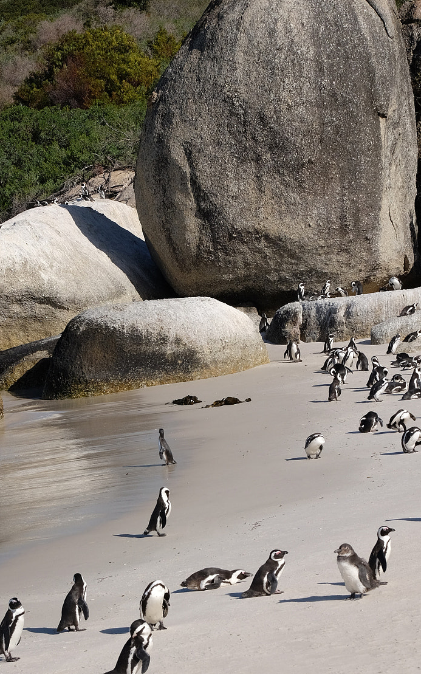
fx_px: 2240
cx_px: 285
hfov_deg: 10.7
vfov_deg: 17.1
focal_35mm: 122
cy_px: 425
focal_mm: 55
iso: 200
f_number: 10
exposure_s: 1/350
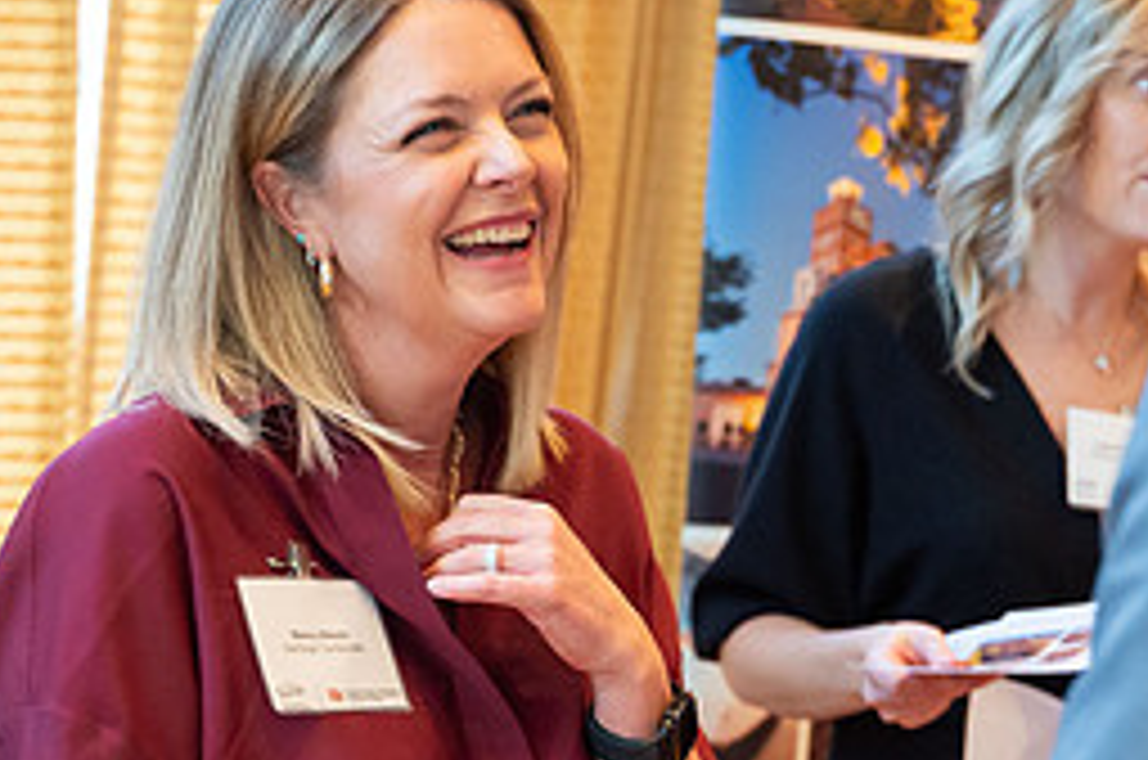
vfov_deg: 11.1
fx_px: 3915
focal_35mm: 123
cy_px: 307
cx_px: 984
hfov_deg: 16.5
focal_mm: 48
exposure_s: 1/125
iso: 2500
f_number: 2.8
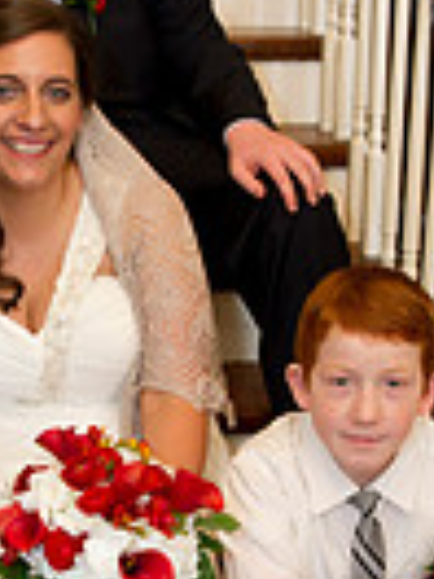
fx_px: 1421
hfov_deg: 17.2
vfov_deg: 22.6
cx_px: 77
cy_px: 500
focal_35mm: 85
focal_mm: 26
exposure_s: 1/60
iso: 800
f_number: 4
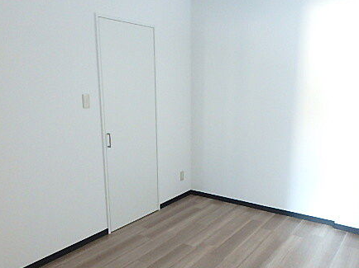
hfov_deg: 58.3
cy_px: 156
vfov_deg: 45.2
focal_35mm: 31
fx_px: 321
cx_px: 194
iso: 800
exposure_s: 1/13
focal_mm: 3.7
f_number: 3.5
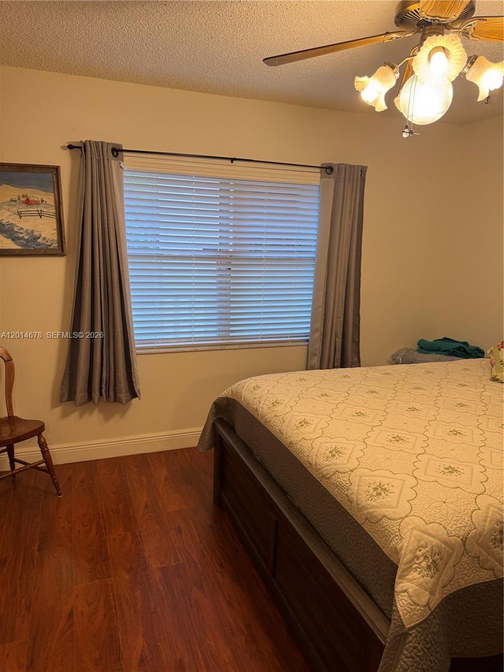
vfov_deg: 71.6
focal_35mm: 24
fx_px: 466
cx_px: 252
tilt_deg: -12.1
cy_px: 336
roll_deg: +0.1
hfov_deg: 56.8
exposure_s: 1/60
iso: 125
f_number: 1.78
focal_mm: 6.76
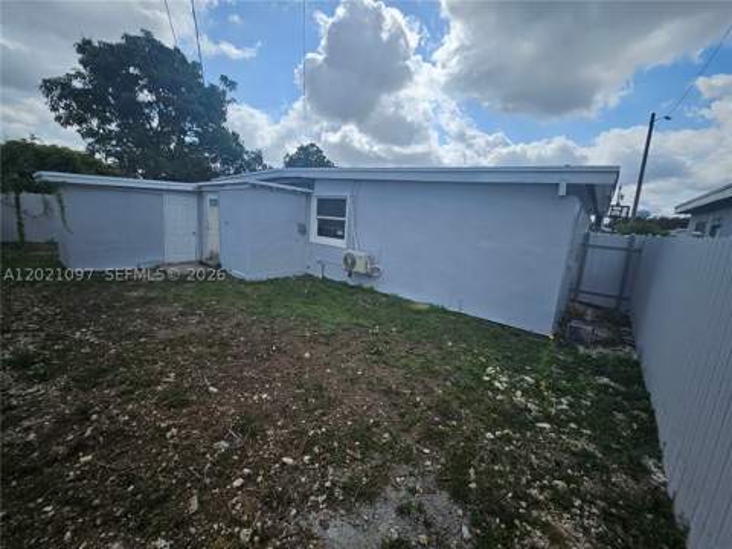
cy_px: 274
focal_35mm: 13
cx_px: 366
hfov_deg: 106.2
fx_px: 275
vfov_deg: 89.9
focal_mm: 1.7
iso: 32
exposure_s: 1/1761
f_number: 2.2
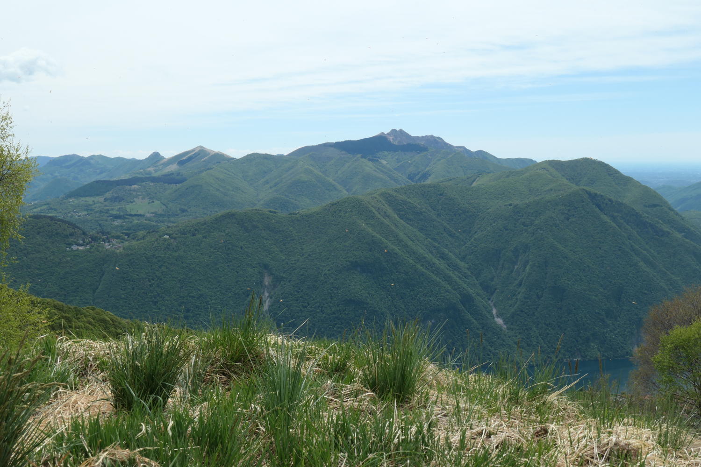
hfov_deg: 50.7
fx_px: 740
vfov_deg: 35.1
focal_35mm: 38
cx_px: 350
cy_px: 234
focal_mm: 14
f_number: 5.6
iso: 200
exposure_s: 1/800
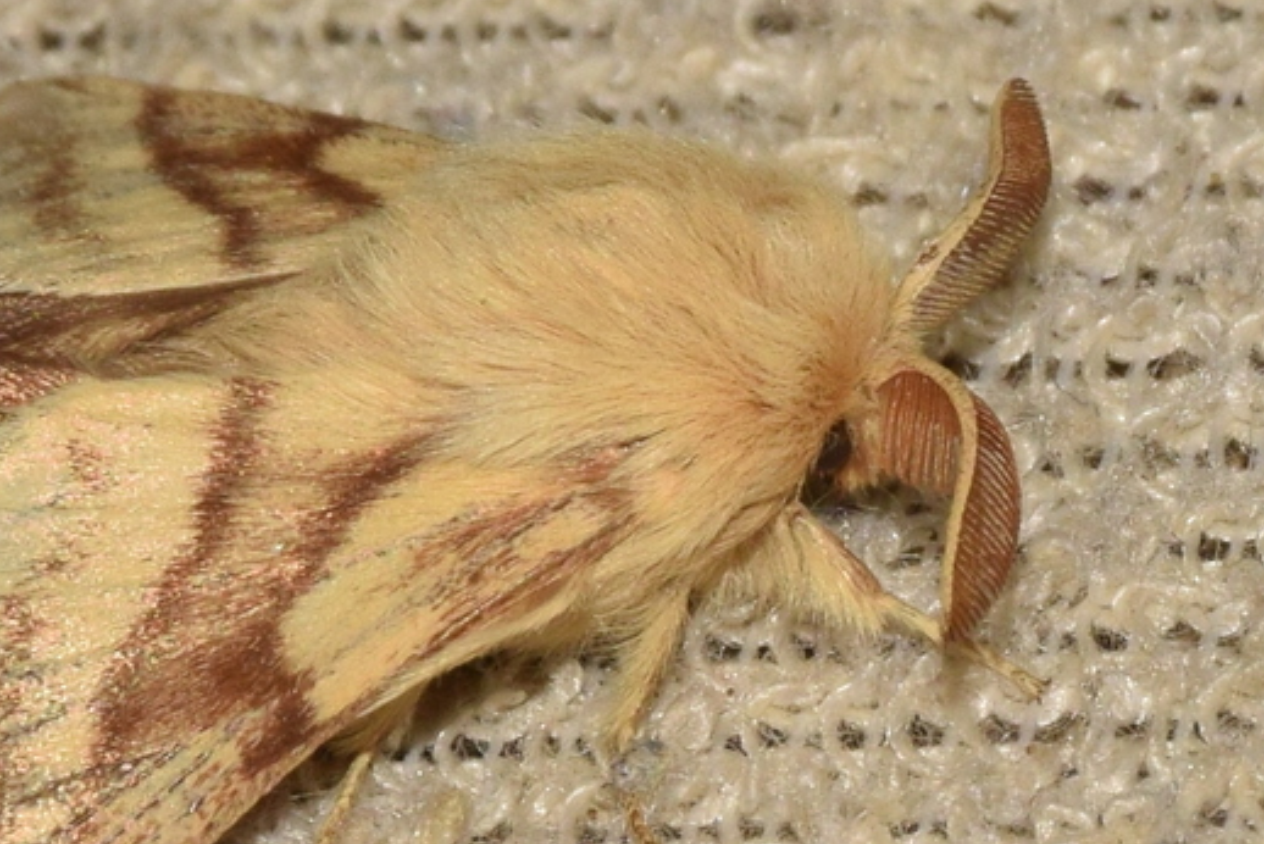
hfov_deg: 5.3
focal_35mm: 389
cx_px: 676
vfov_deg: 3.5
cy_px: 520
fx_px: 13665
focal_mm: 140
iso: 400
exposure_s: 1/160
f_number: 16
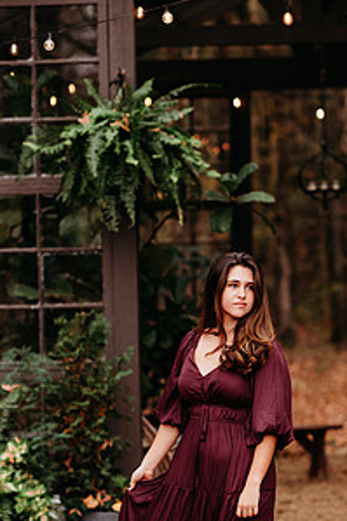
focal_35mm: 128
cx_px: 208
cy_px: 355
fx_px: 1853
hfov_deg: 10.7
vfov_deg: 16.0
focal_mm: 85
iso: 250
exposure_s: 1/500
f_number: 2.2
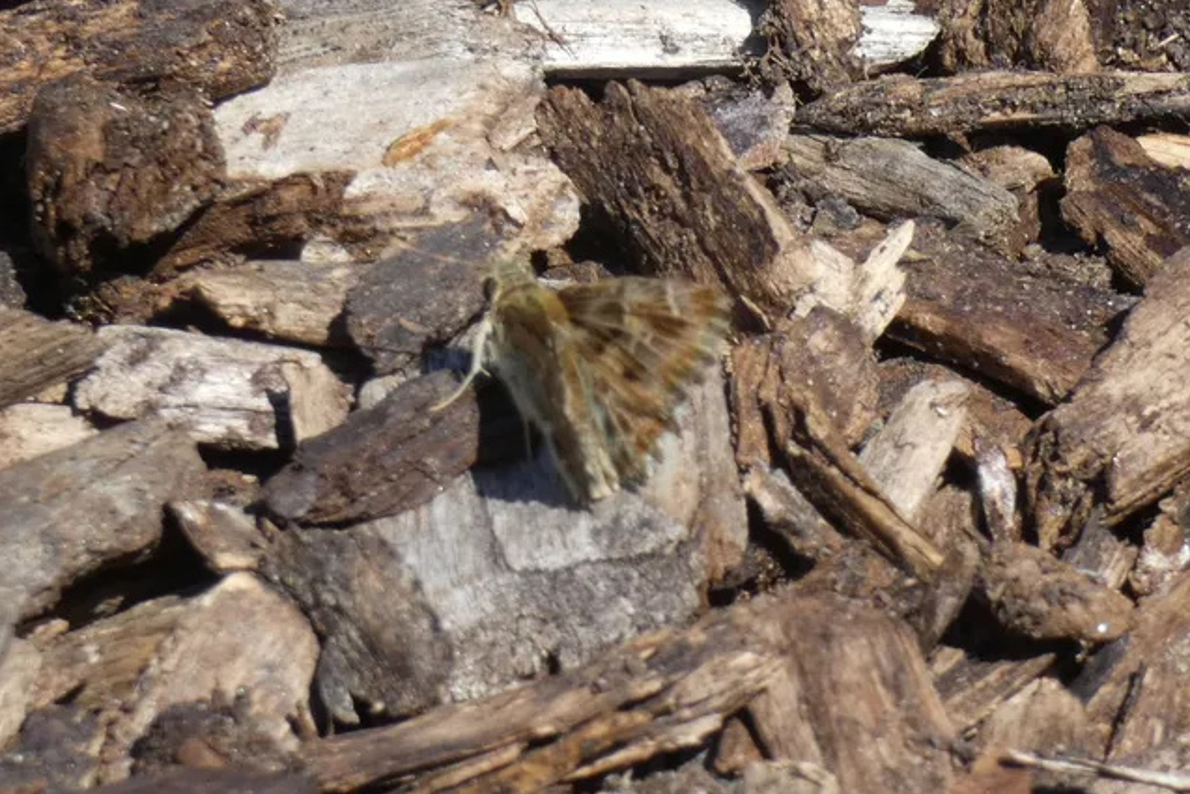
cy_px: 398
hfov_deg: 8.8
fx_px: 7703
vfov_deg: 5.9
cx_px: 594
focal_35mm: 233
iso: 80
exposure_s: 1/320
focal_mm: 39.9
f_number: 5.5
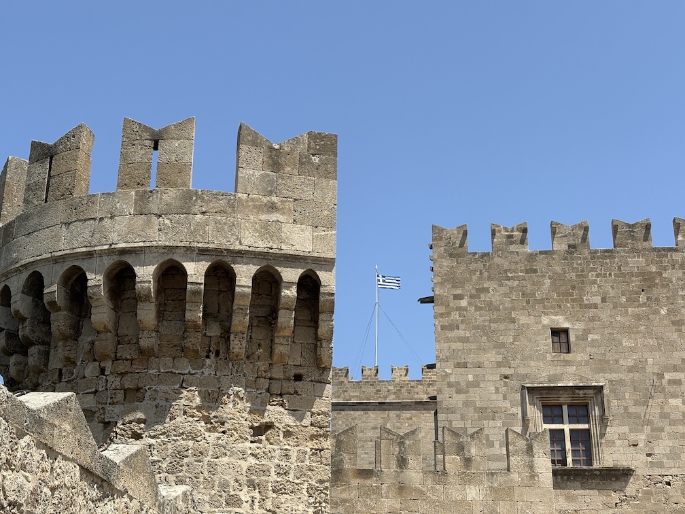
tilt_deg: +22.8
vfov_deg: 28.0
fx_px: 1029
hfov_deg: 36.8
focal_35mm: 52
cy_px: 257
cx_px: 342
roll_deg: -0.1
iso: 40
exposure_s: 1/3279
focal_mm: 5.96
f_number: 1.6
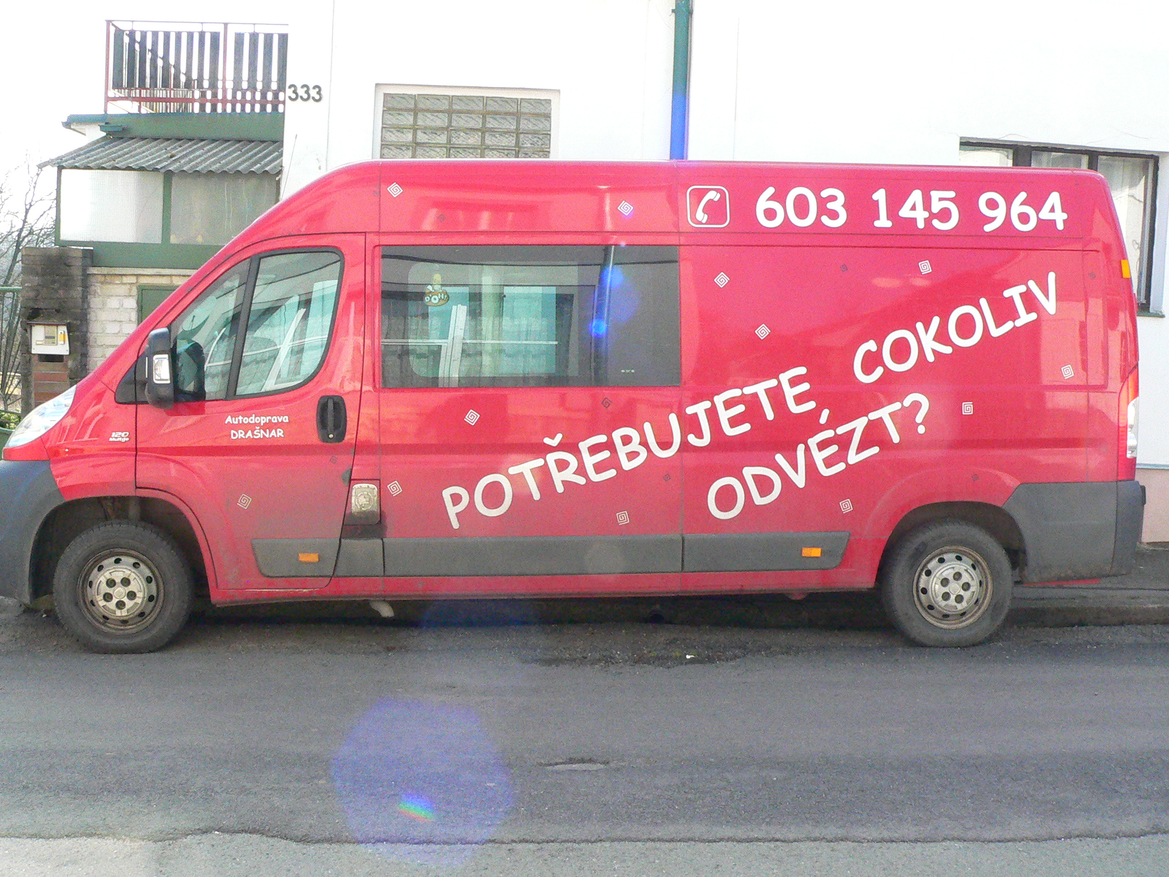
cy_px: 438
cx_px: 584
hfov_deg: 51.4
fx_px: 1216
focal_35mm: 36
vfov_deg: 39.7
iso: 400
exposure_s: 1/160
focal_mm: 6
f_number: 8
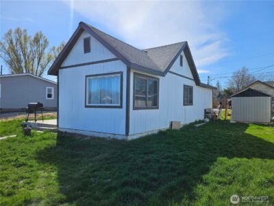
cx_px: 137
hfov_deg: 73.9
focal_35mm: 23
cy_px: 103
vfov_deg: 58.9
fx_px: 182
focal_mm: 5.4
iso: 25
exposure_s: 1/2122
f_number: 1.8
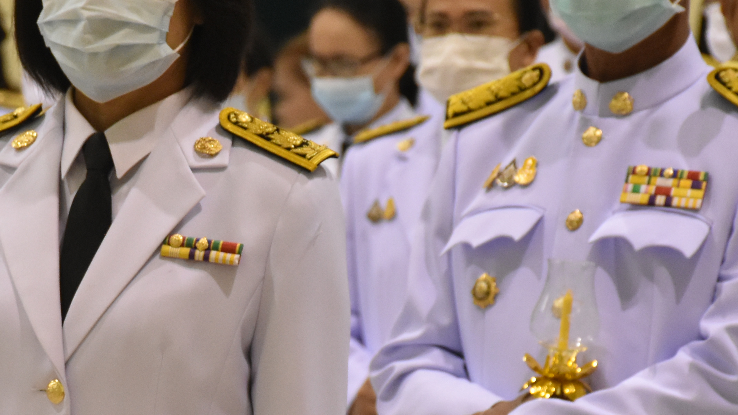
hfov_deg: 5.5
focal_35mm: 390
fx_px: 7632
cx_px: 154
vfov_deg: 3.1
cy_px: 348
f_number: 5.6
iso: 2000
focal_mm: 100
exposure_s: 1/50
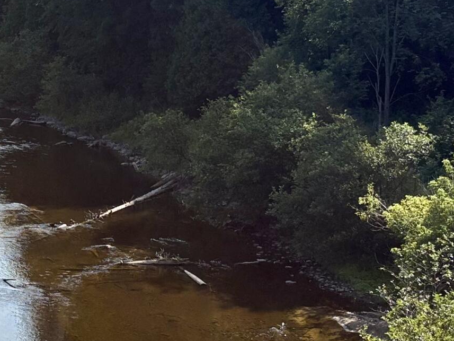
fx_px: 1194
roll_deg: -2.4
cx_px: 63
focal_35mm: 91
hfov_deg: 21.2
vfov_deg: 16.2
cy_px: 80
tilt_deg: -4.2
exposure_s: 1/4329
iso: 64
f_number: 1.6
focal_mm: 5.96
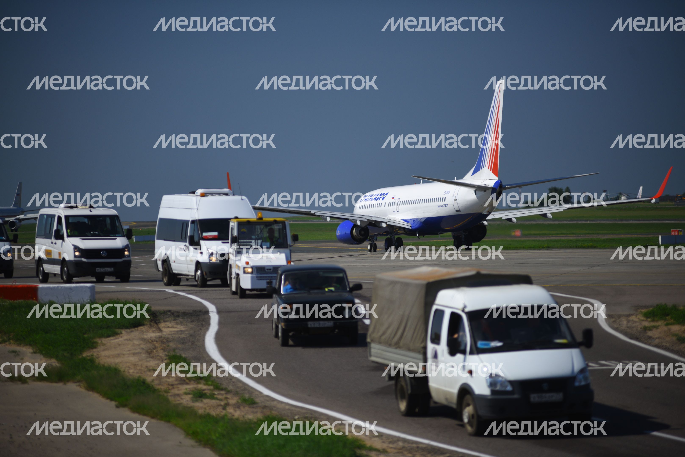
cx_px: 342
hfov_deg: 10.3
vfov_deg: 6.9
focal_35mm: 200
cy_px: 228
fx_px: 3807
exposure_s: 1/3200
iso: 250
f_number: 2.8
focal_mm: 200
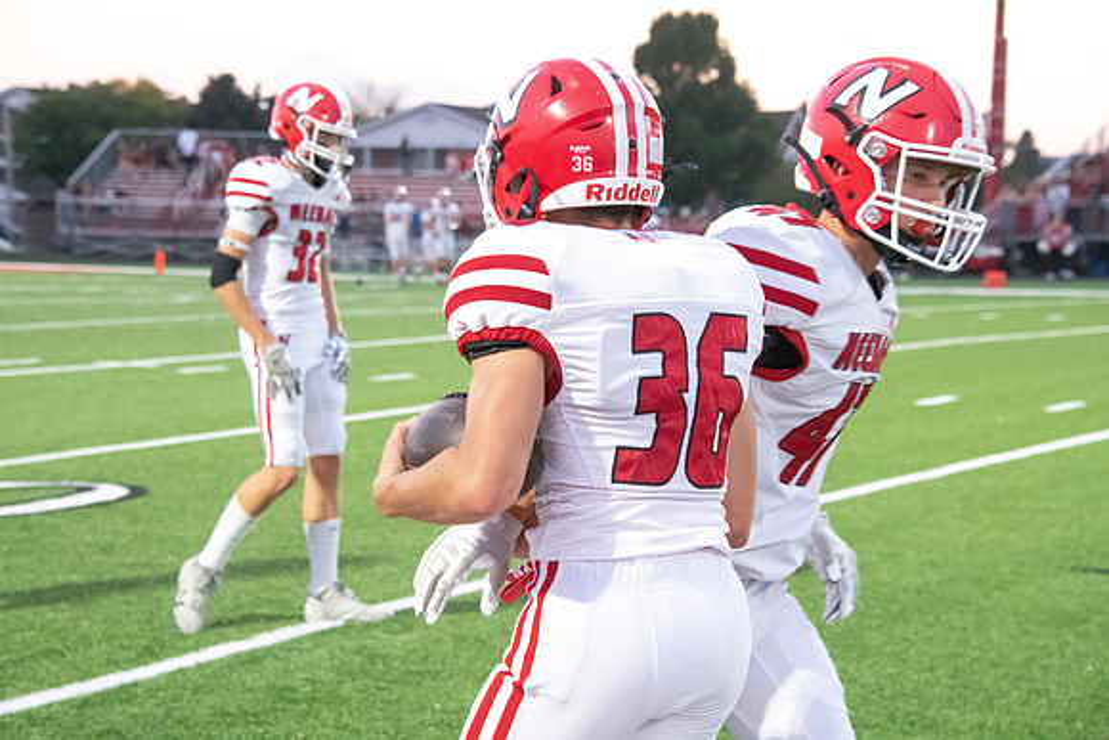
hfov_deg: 22.1
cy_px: 370
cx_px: 554
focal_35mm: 92
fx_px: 2835
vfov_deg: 14.9
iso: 10000
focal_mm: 92
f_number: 7.1
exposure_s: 1/320
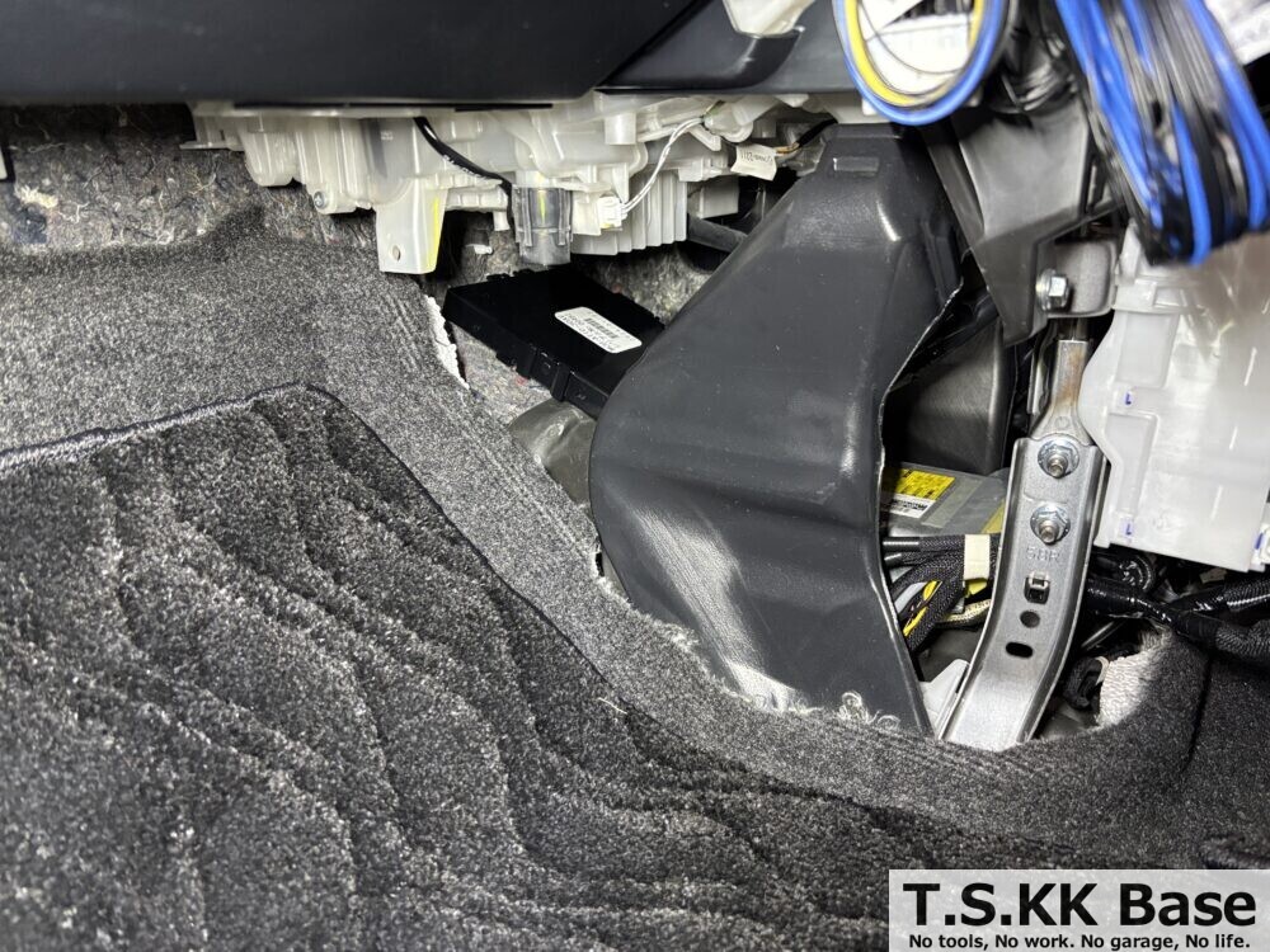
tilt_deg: -20.4
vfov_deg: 53.1
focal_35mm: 26
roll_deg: +1.6
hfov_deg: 67.3
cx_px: 635
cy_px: 476
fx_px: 954
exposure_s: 1/60
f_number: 1.6
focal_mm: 5.96
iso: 500
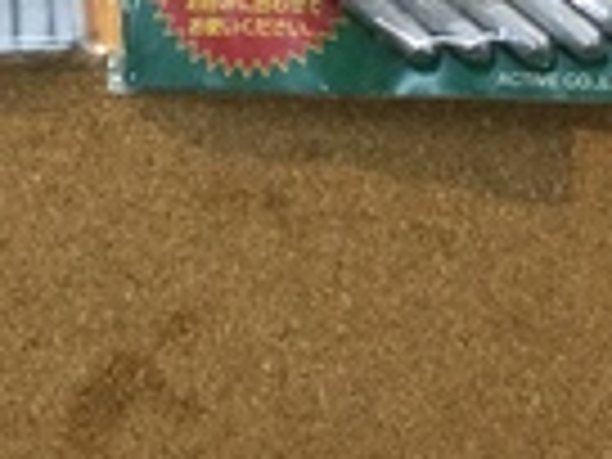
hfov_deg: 14.4
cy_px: -540
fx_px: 2422
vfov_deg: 9.8
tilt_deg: -76.7
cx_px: 396
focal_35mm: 137
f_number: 2.4
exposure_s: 1/40
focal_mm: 3.3
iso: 25
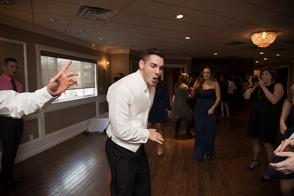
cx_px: 147
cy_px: 98
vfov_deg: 53.2
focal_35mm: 24
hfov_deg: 73.7
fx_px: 196
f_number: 4
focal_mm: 24
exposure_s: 1/200
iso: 2000
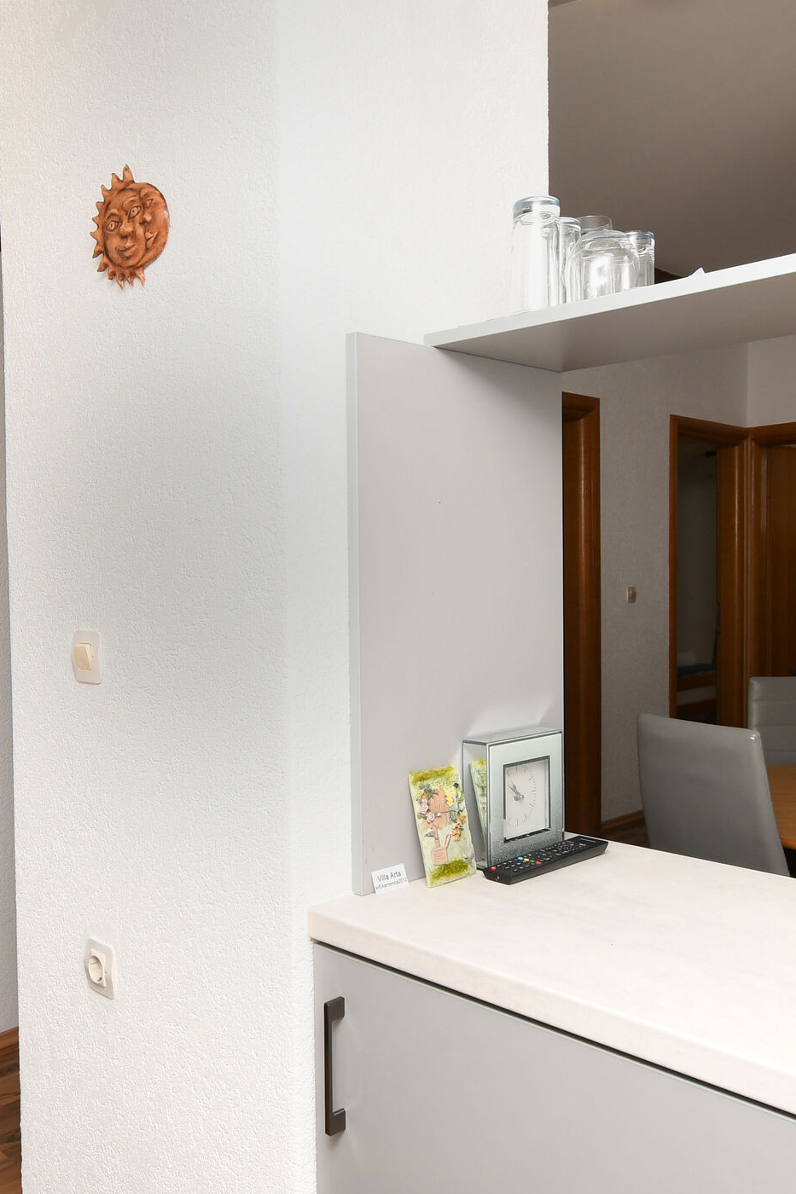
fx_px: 995
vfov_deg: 61.9
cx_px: 296
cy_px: 608
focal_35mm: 30
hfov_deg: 43.2
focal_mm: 10
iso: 100
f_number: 8
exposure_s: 1/100
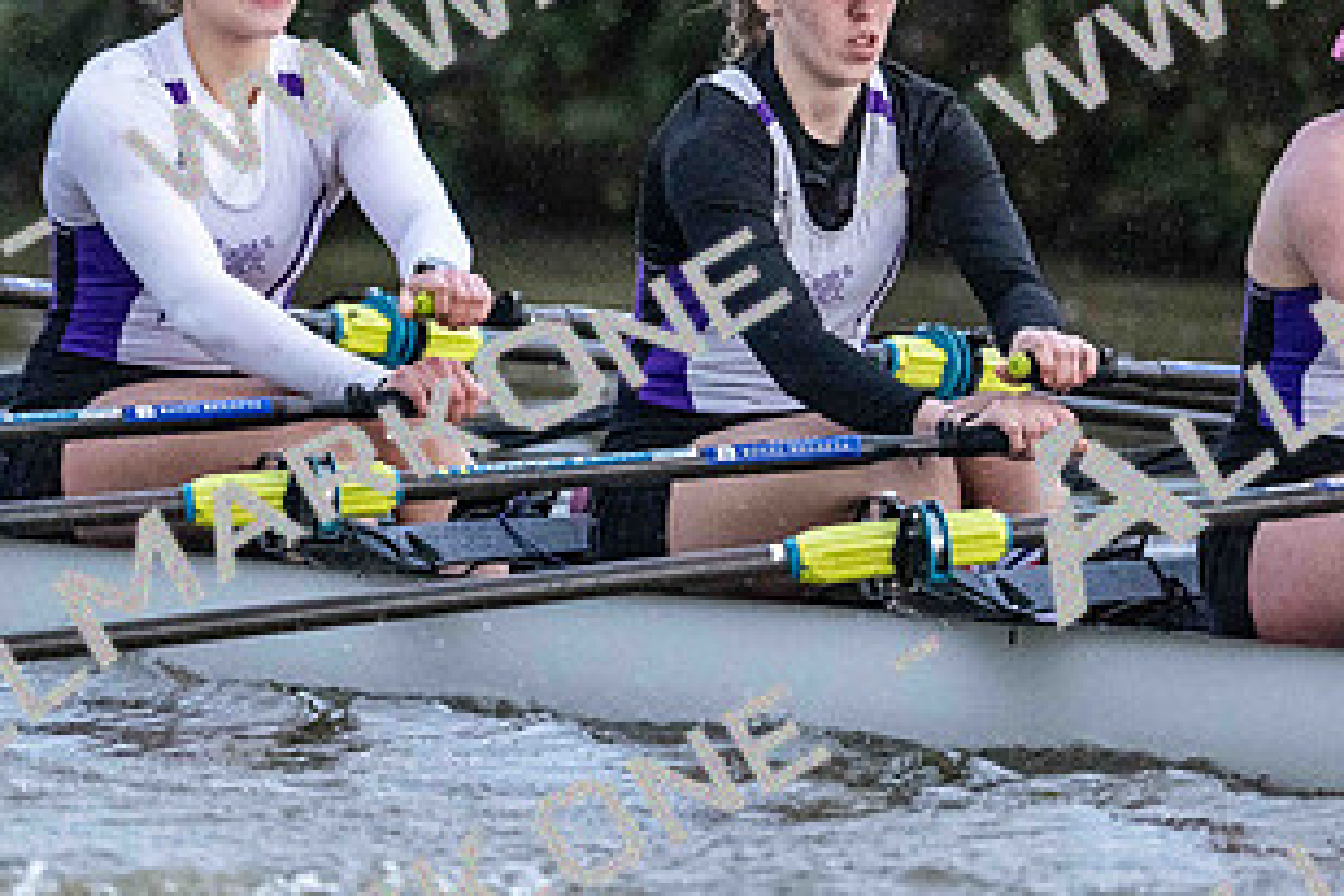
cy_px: 215
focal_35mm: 752
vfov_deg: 1.8
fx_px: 28072
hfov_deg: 2.7
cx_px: 661
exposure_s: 1/1600
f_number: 4.5
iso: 14400
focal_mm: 400
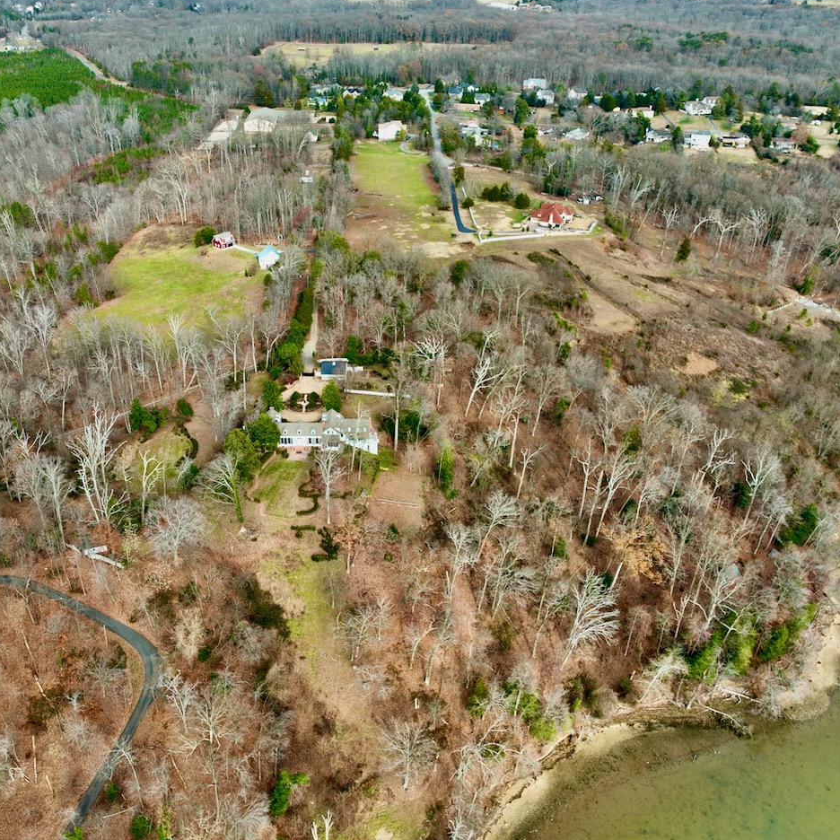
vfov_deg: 55.6
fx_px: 796
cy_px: 417
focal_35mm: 29
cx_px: 354
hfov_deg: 55.4
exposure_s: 1/400
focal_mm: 12.29
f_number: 2.8
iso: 100
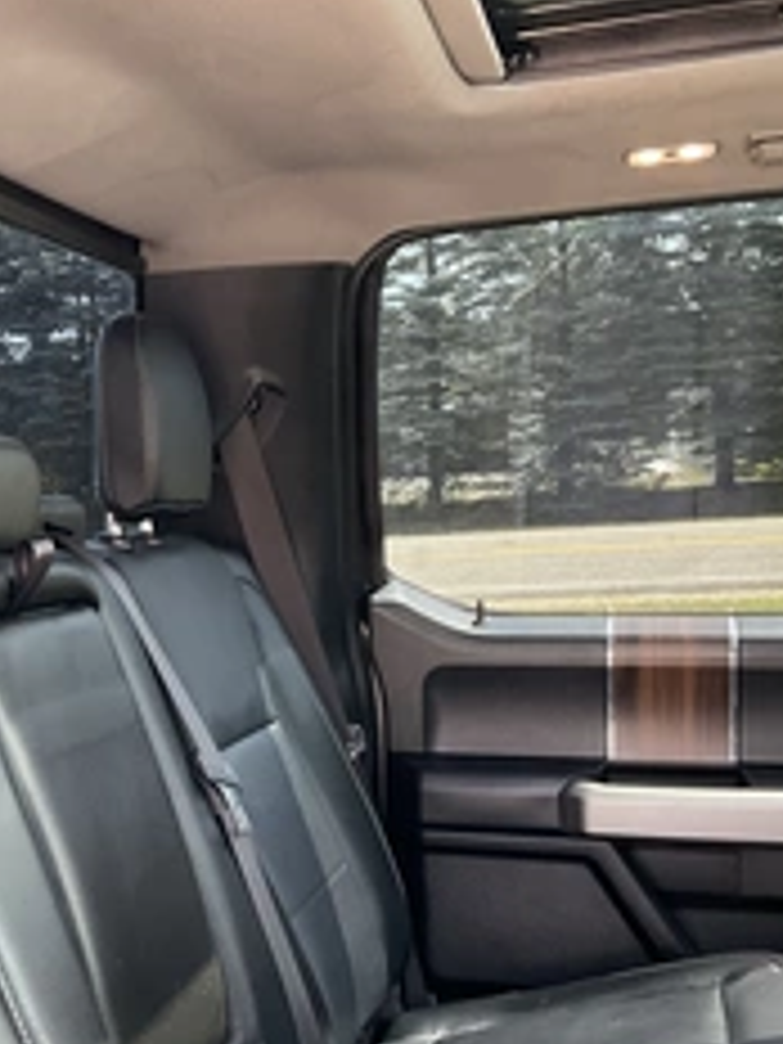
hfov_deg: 28.2
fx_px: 1508
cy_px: 626
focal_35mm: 50
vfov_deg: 38.0
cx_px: 99
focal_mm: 3
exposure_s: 1/60
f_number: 1.8
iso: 64
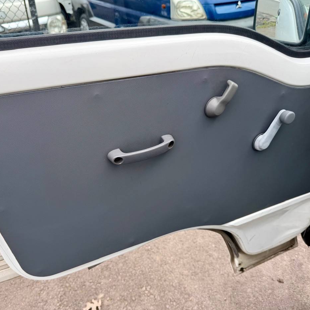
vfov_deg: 55.6
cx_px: 130
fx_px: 294
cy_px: 153
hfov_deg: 55.4
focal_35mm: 29
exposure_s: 1/849
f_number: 1.78
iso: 100
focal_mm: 6.76
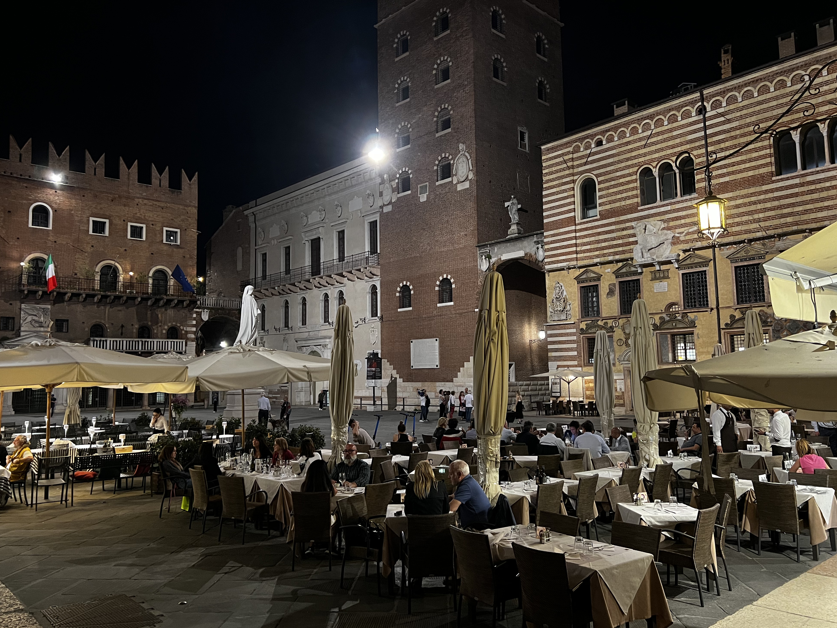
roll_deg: +1.1
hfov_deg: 65.3
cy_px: 307
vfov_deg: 51.4
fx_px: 653
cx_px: 409
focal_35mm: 27
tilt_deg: +6.1
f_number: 1.5
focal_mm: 5.7
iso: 640
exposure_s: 1/33
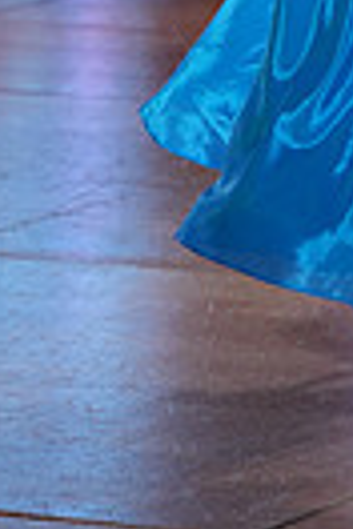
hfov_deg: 3.7
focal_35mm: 370
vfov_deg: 5.4
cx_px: 688
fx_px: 5442
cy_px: -549
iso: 1250
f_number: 4
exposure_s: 1/400
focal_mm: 84
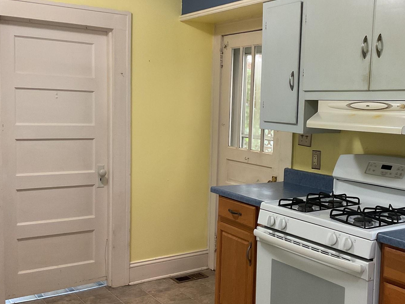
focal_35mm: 44
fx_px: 515
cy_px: 159
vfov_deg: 32.9
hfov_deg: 42.6
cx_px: 252
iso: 125
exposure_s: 1/60
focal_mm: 3
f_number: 1.8
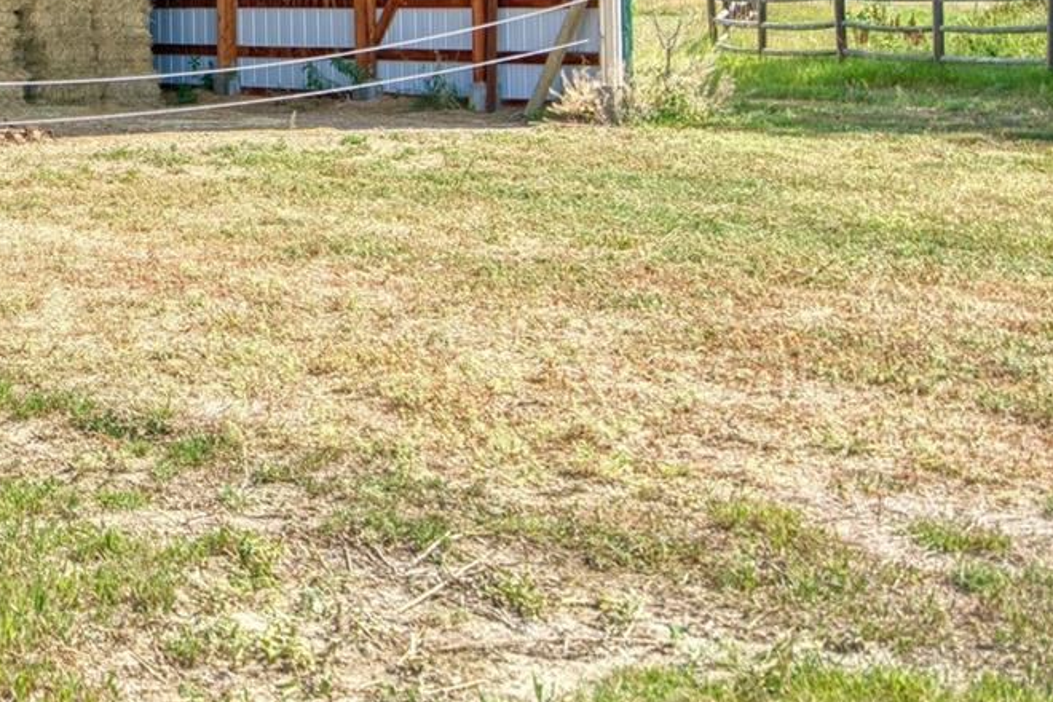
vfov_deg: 16.6
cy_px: -43
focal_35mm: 80
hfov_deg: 23.3
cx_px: -204
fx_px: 2340
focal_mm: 33
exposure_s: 1/2000
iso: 500
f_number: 4
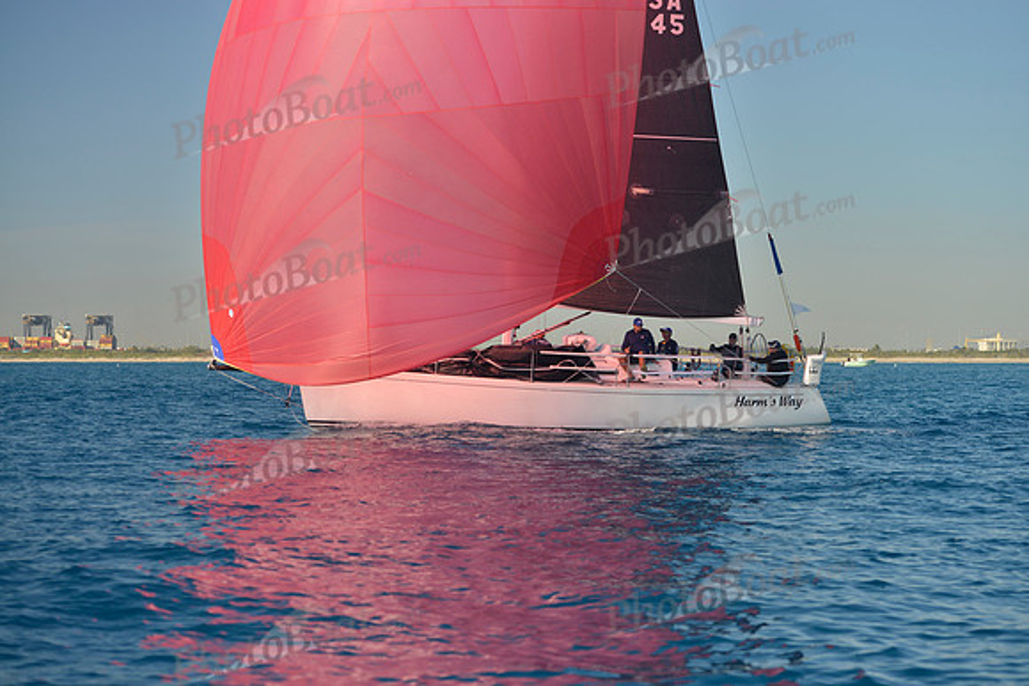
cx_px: 514
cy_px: 343
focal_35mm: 80
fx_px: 2287
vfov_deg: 17.1
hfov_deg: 25.4
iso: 200
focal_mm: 80
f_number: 5
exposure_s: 1/800
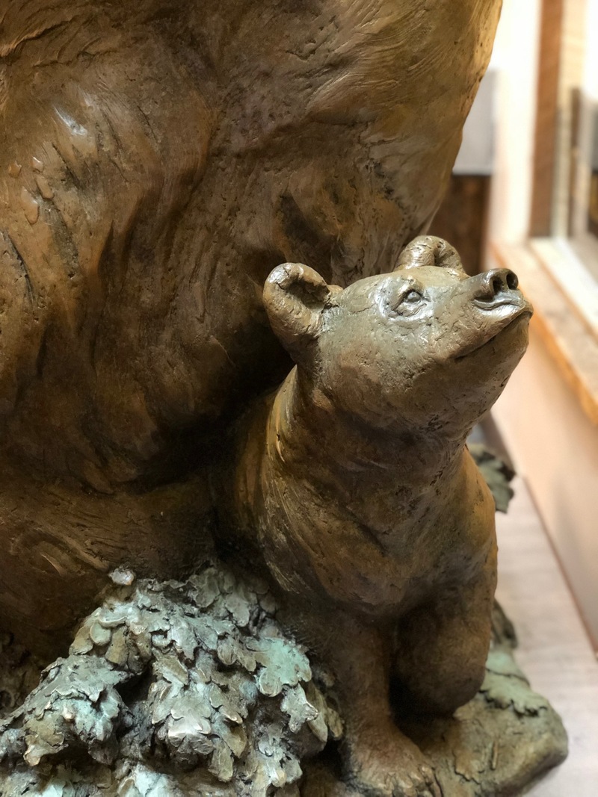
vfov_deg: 33.8
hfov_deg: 25.7
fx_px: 1313
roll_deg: +0.5
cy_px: 398
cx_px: 299
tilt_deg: -21.3
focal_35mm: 57
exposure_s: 1/30
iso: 800
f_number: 2.8
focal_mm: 6.6
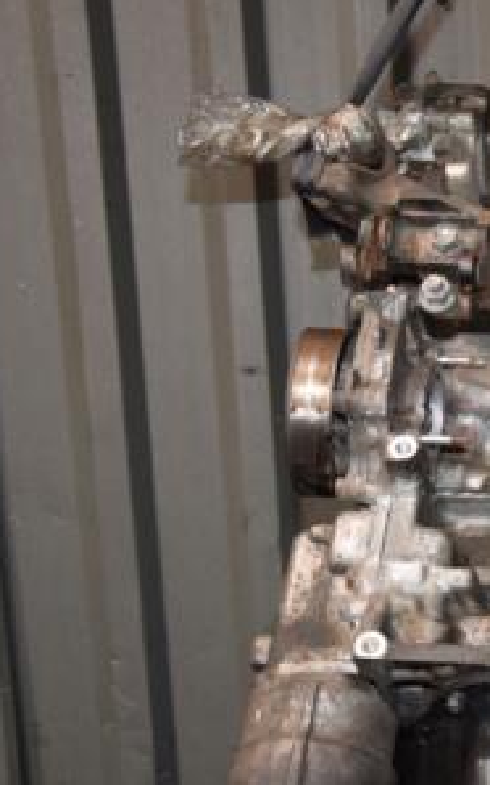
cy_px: 516
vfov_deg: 26.7
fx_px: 1647
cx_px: 680
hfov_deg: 15.9
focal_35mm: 77
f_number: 5
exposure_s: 1/60
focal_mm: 25
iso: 800
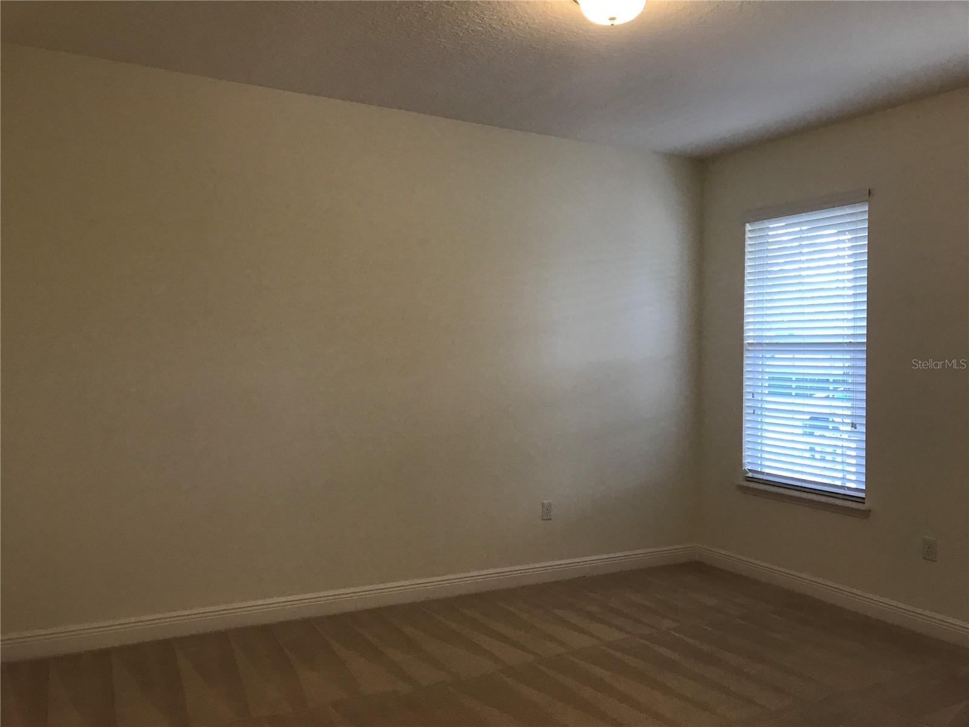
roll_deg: -0.7
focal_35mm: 28
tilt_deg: -1.2
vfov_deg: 49.7
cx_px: 484
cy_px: 364
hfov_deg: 63.4
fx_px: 784
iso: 25
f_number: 1.8
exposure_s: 1/30
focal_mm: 3.99
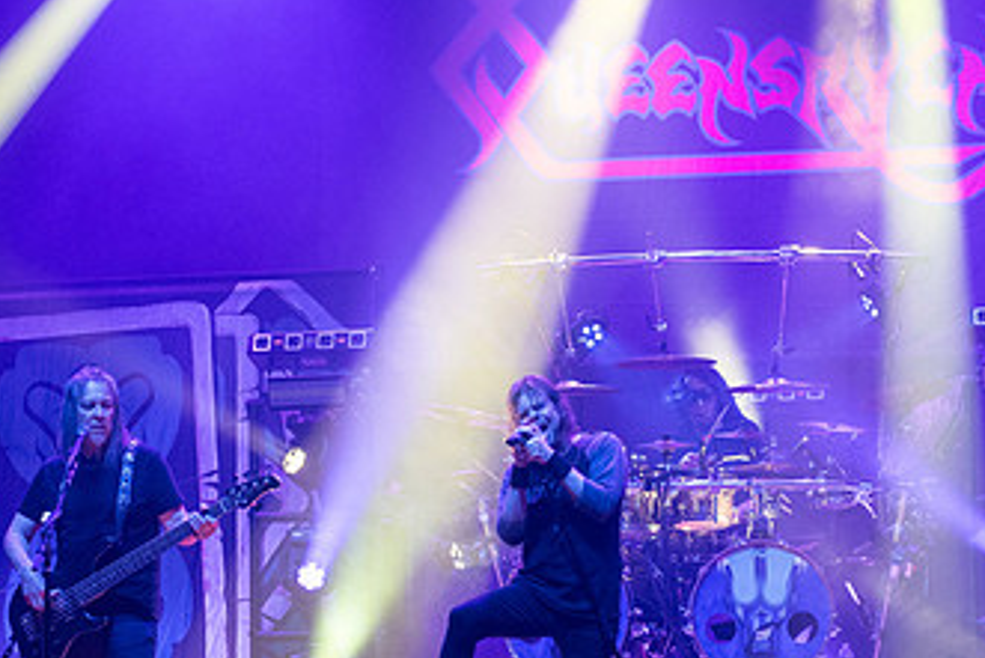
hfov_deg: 16.4
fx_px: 3421
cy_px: 381
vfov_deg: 11.0
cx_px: 582
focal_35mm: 125
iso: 2500
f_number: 3.2
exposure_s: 1/400
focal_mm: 60
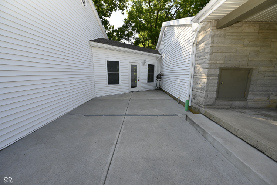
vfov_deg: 81.3
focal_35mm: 14
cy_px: 92
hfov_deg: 104.2
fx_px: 108
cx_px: 138
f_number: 6.3
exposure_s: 1/160
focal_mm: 14
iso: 100
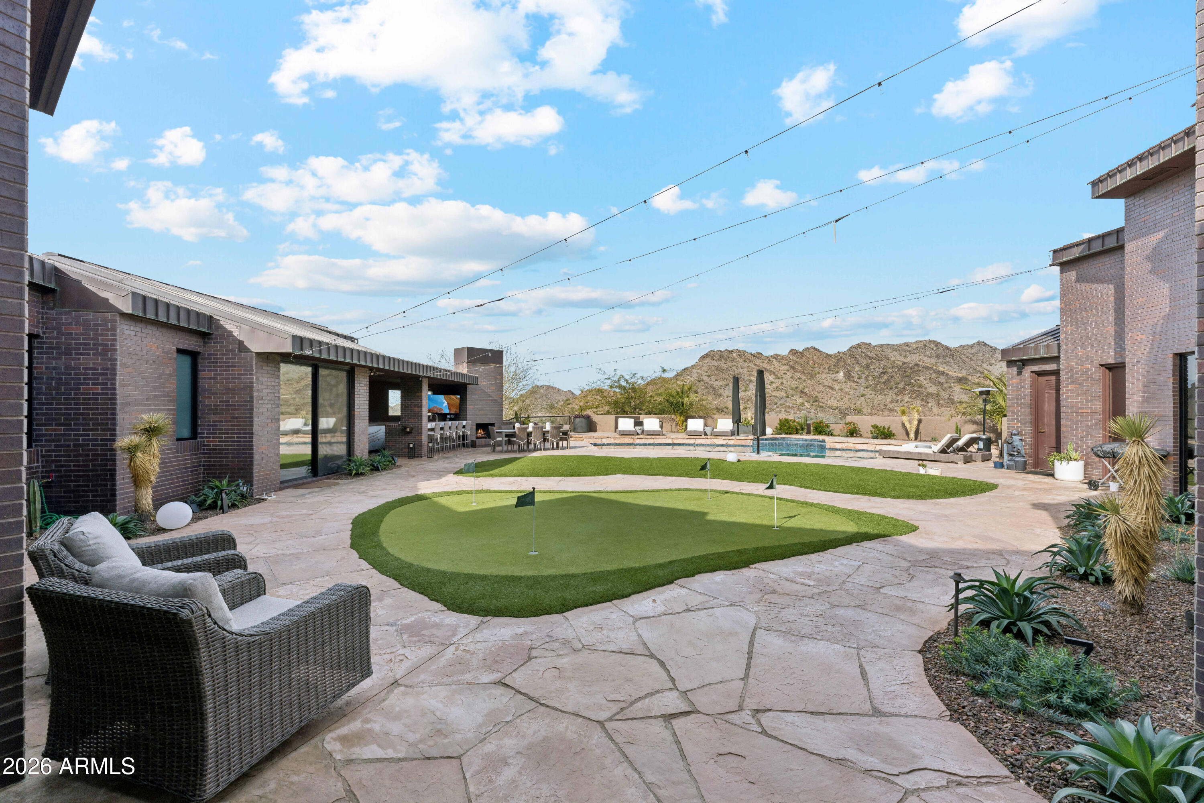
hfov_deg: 104.3
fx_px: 468
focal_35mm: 14
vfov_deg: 81.2
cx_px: 602
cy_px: 402
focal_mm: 14
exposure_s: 1/640
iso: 200
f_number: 8
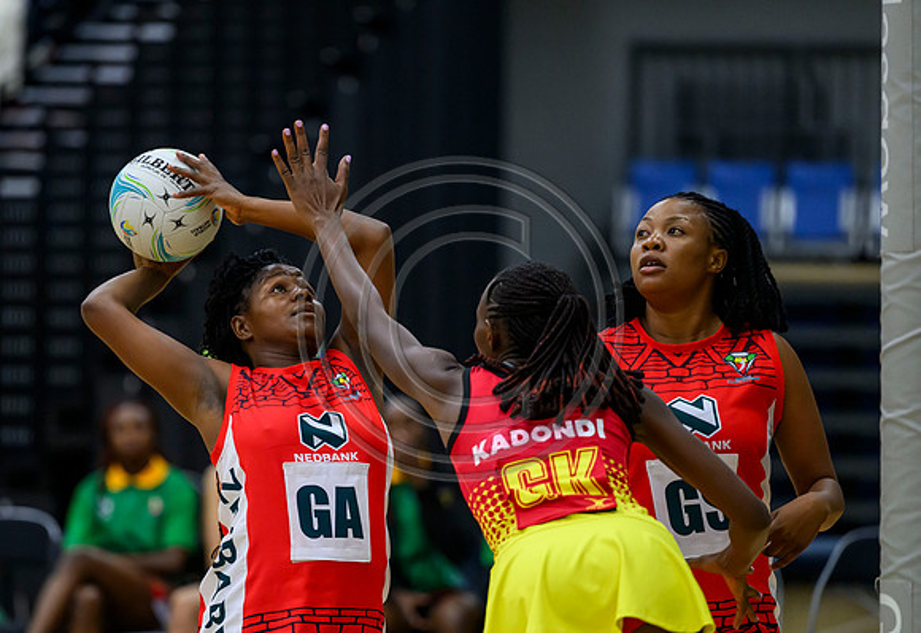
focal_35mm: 263
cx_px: 319
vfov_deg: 5.3
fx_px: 6783
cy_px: 400
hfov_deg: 7.8
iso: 4000
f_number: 3.2
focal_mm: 200
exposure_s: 1/1000
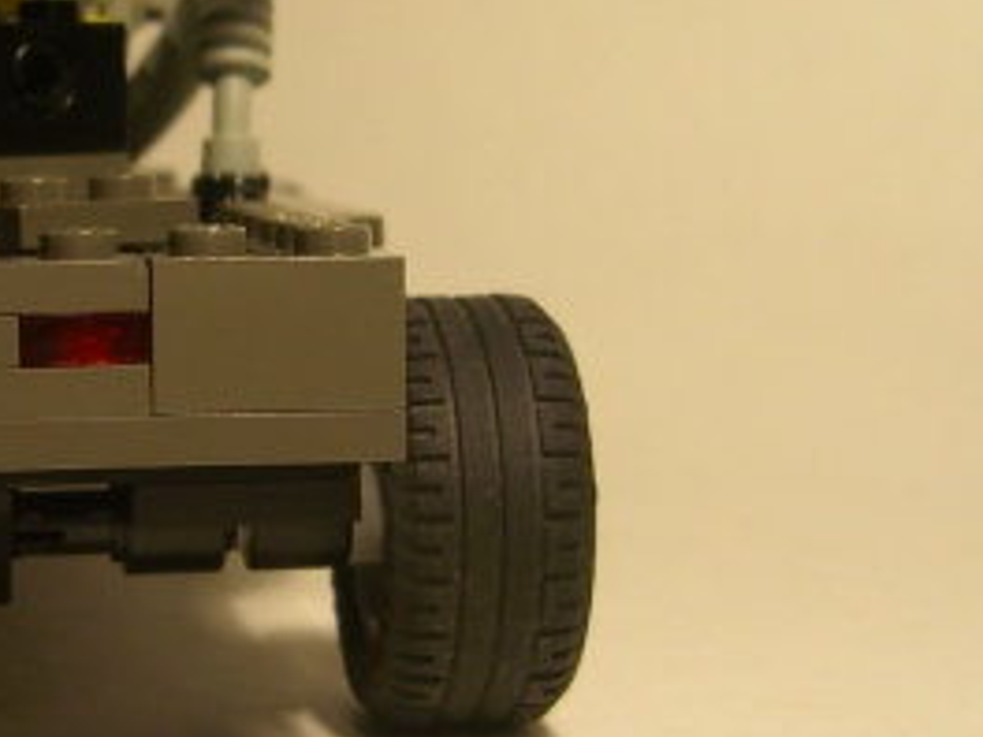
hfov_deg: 20.9
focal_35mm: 92
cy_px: 447
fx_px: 2613
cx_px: 97
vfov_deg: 16.0
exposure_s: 1/50
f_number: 2.8
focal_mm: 7.9
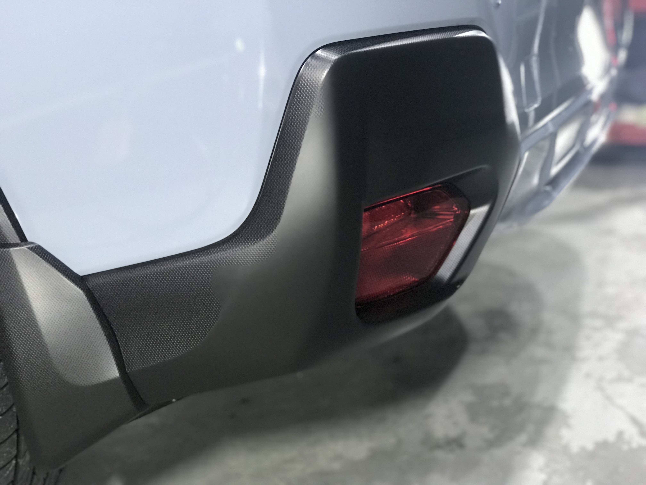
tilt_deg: -16.6
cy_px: 242
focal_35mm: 57
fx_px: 1064
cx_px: 323
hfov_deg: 33.8
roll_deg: +4.3
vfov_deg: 25.7
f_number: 2.8
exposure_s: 1/60
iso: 250
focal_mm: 6.6
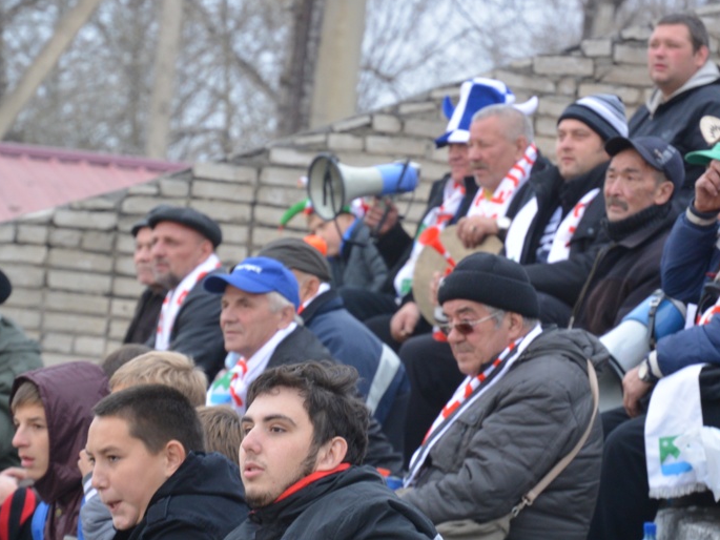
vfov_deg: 5.7
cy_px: 259
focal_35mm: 262
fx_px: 5450
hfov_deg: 7.6
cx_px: 365
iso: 400
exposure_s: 1/160
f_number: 5
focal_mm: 86.5
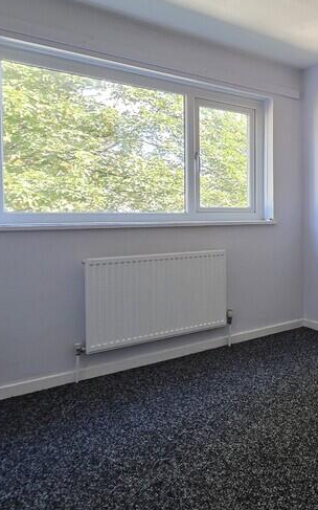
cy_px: 226
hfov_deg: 32.8
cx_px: 408
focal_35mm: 29
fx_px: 402
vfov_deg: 64.5
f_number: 1.9
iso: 200
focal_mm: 2.2
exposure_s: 1/100
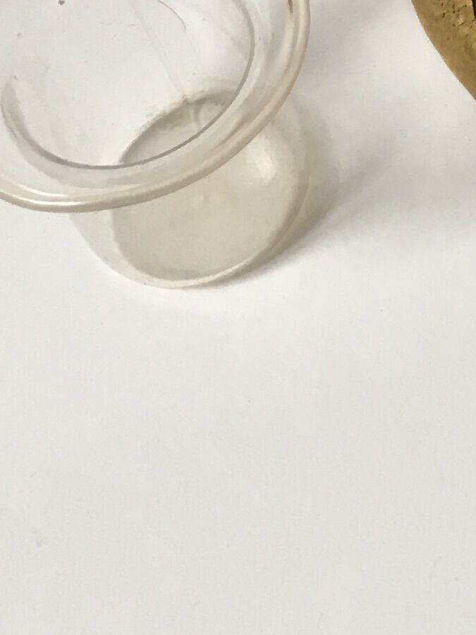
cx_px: 982
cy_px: -364
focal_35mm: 130
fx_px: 2382
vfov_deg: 14.0
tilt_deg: -48.2
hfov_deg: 10.4
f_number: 2.2
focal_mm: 4.15
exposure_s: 1/33
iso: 32
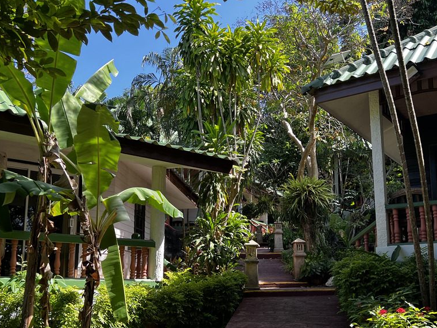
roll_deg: +0.6
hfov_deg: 45.7
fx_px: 518
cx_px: 245
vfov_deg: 35.0
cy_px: 202
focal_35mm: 41
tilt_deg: +9.9
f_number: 1.5
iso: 50
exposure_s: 1/658
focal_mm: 5.7
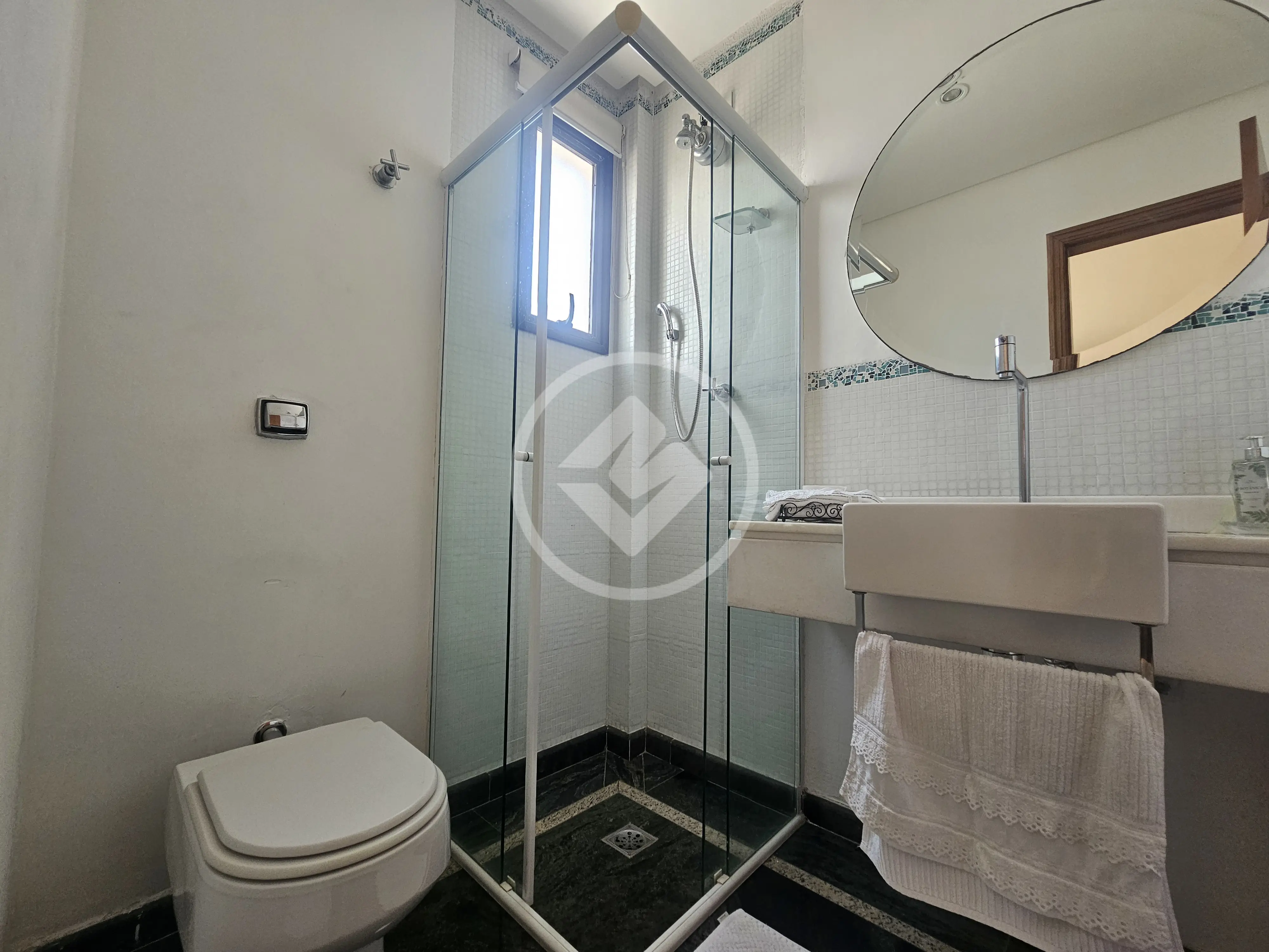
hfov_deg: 106.2
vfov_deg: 89.9
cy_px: 476
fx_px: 477
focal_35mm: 13
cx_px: 634
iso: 125
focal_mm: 2.2
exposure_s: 1/60
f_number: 2.2
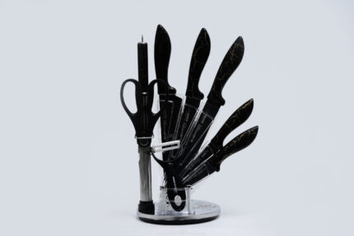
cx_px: 177
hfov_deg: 32.4
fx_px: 610
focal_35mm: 62
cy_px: 118
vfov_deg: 21.9
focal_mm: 62
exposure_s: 1/160
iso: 6400
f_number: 16
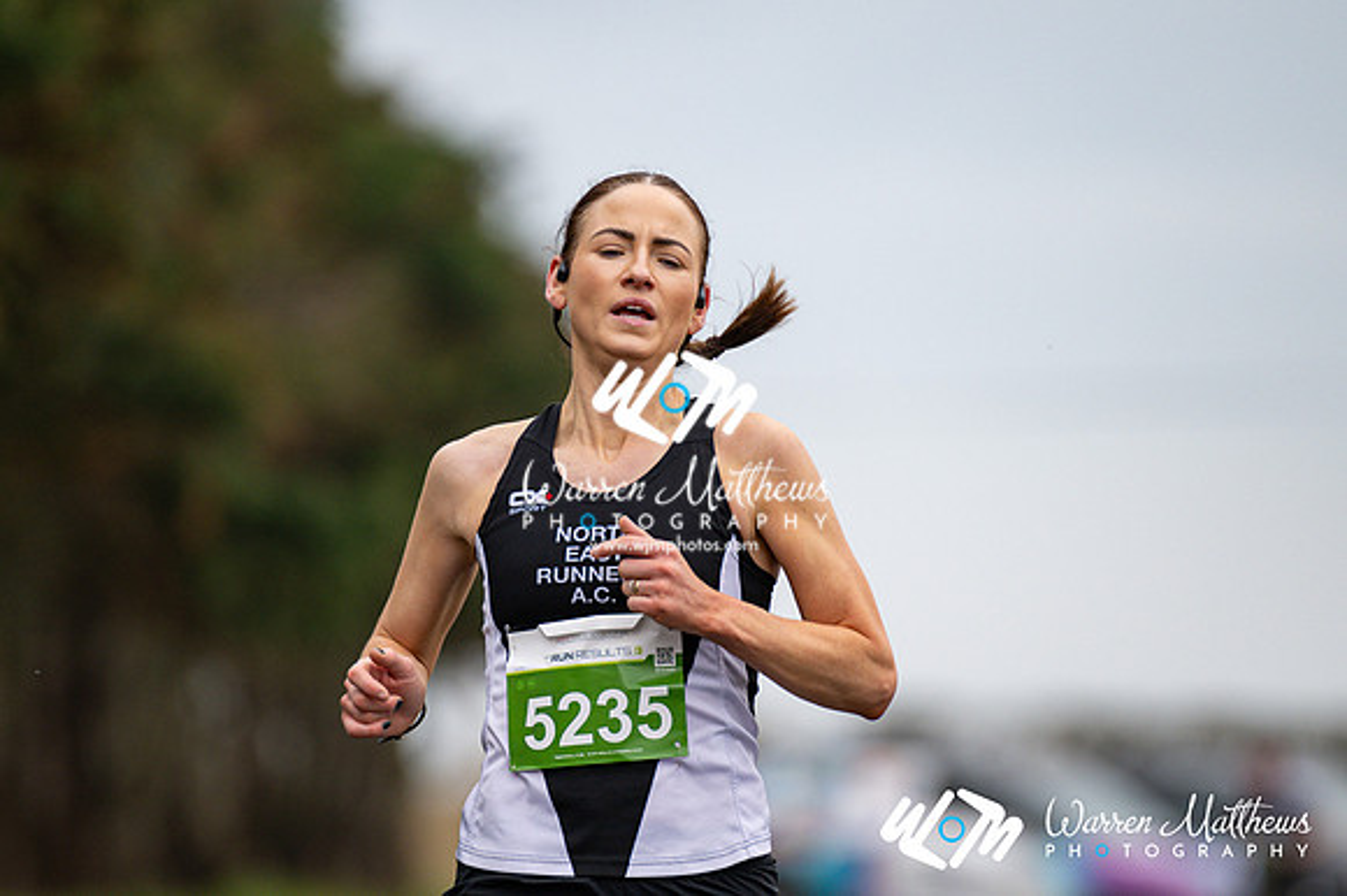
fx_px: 16827
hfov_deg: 4.6
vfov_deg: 3.1
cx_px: 674
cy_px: 448
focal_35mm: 450
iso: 220
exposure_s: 1/1600
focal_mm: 300
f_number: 2.8
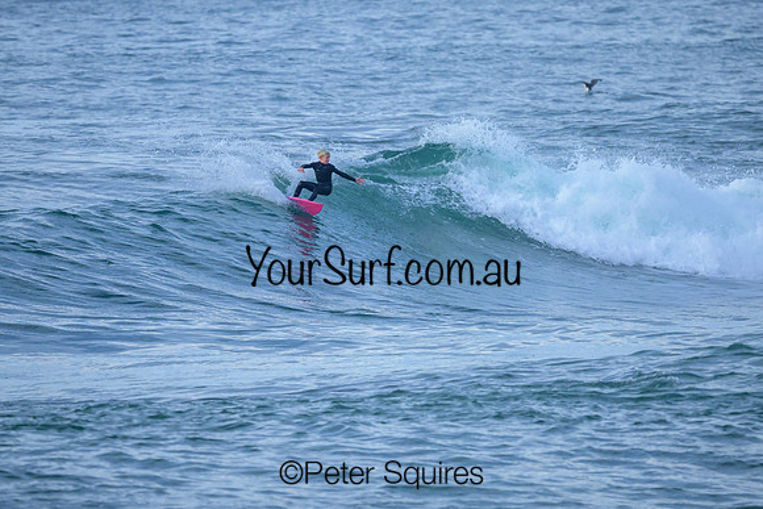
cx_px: 395
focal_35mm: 1098
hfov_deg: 1.9
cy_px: 242
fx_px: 23279
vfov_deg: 1.3
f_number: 6.3
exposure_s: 1/2000
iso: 560
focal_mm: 800
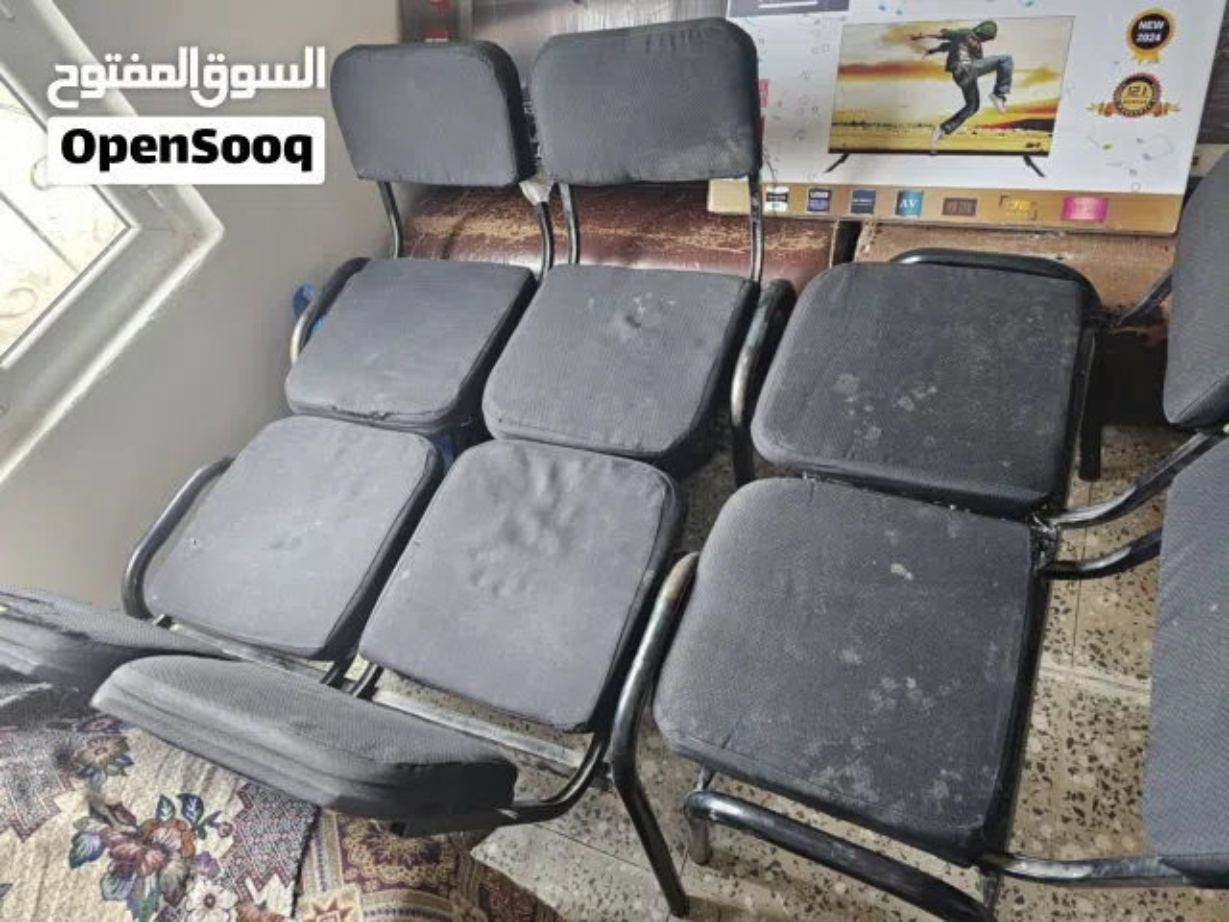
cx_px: 614
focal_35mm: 23
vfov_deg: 58.9
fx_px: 817
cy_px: 461
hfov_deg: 73.9
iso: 400
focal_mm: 6.3
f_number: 1.7
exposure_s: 1/120
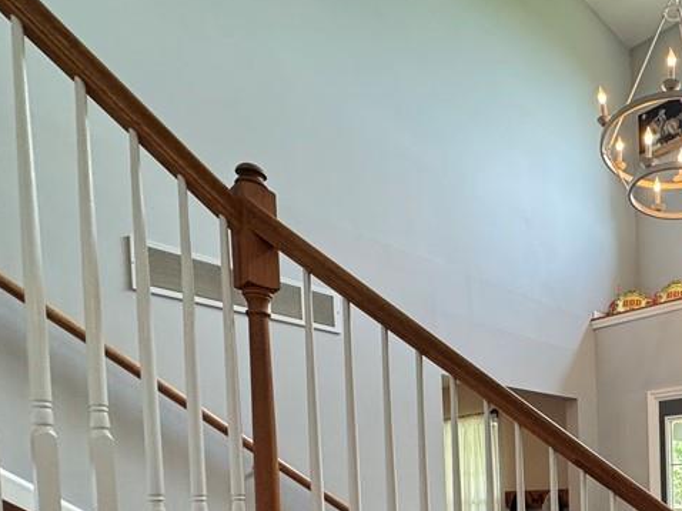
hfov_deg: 51.7
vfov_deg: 40.7
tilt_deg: -2.6
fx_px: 591
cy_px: 515
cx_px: 633
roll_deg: +1.5
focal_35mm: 30
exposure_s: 1/120
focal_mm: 2.22
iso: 250
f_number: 2.2
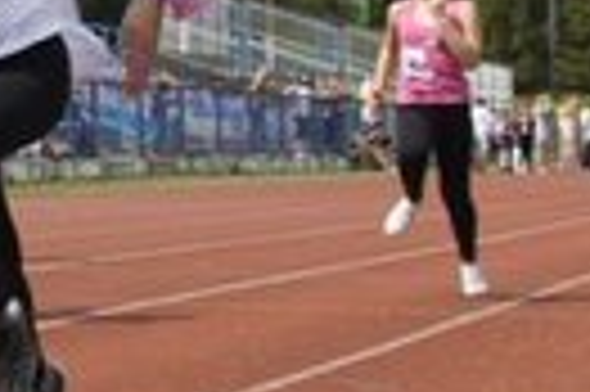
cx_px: -649
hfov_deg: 9.8
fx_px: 3175
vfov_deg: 7.0
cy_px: -18
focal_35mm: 194
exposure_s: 1/250
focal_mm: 26
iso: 100
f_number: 9
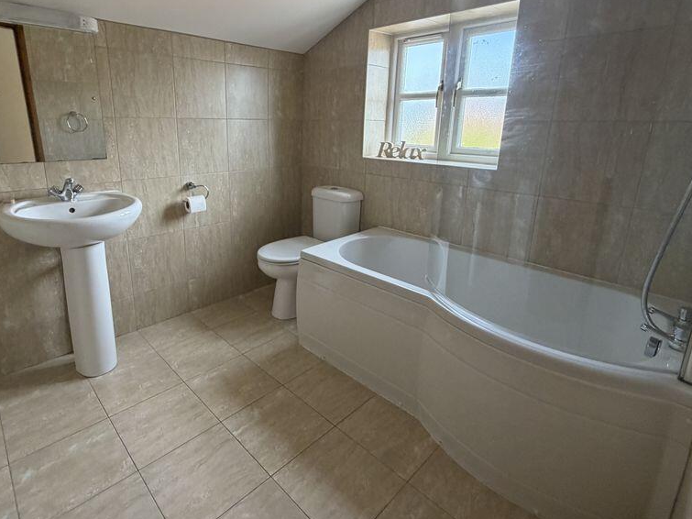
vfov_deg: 68.2
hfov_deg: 84.3
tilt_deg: -14.7
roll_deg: -0.2
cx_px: 303
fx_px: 380
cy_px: 215
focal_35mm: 19
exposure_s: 1/121
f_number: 2.2
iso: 320
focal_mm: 2.22
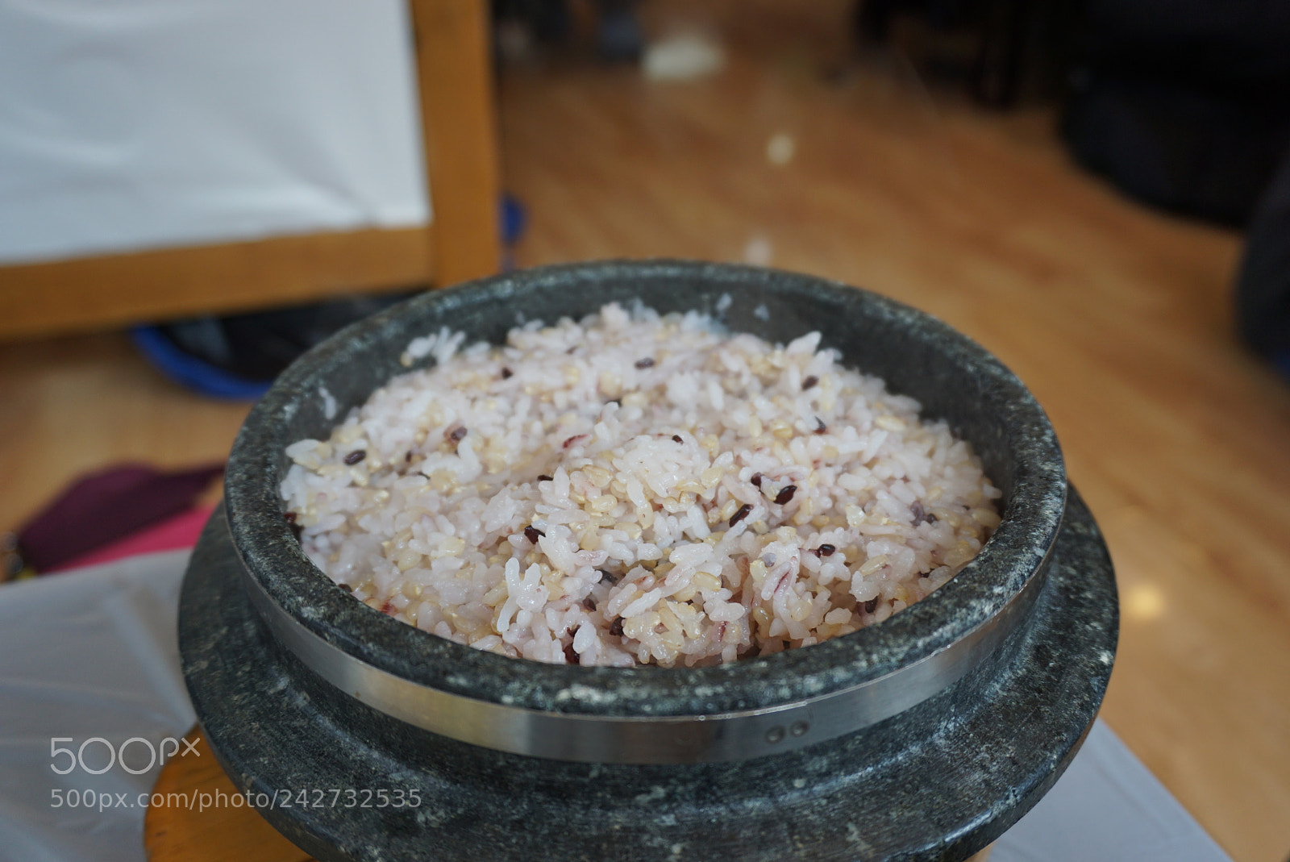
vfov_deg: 43.7
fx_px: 1076
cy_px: 431
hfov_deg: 61.9
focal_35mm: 30
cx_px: 645
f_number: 4
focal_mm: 20
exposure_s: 1/60
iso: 160
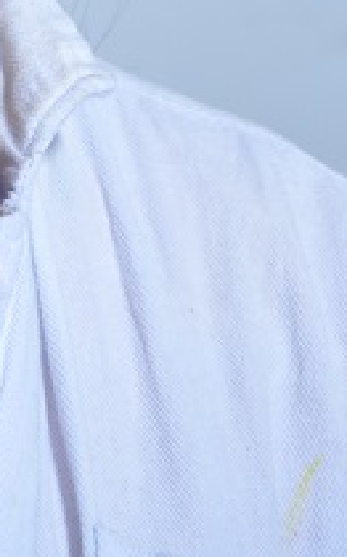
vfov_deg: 5.4
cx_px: -495
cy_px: -275
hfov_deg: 3.4
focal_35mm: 384
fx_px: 5823
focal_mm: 55
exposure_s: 1/100
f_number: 7.1
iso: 200
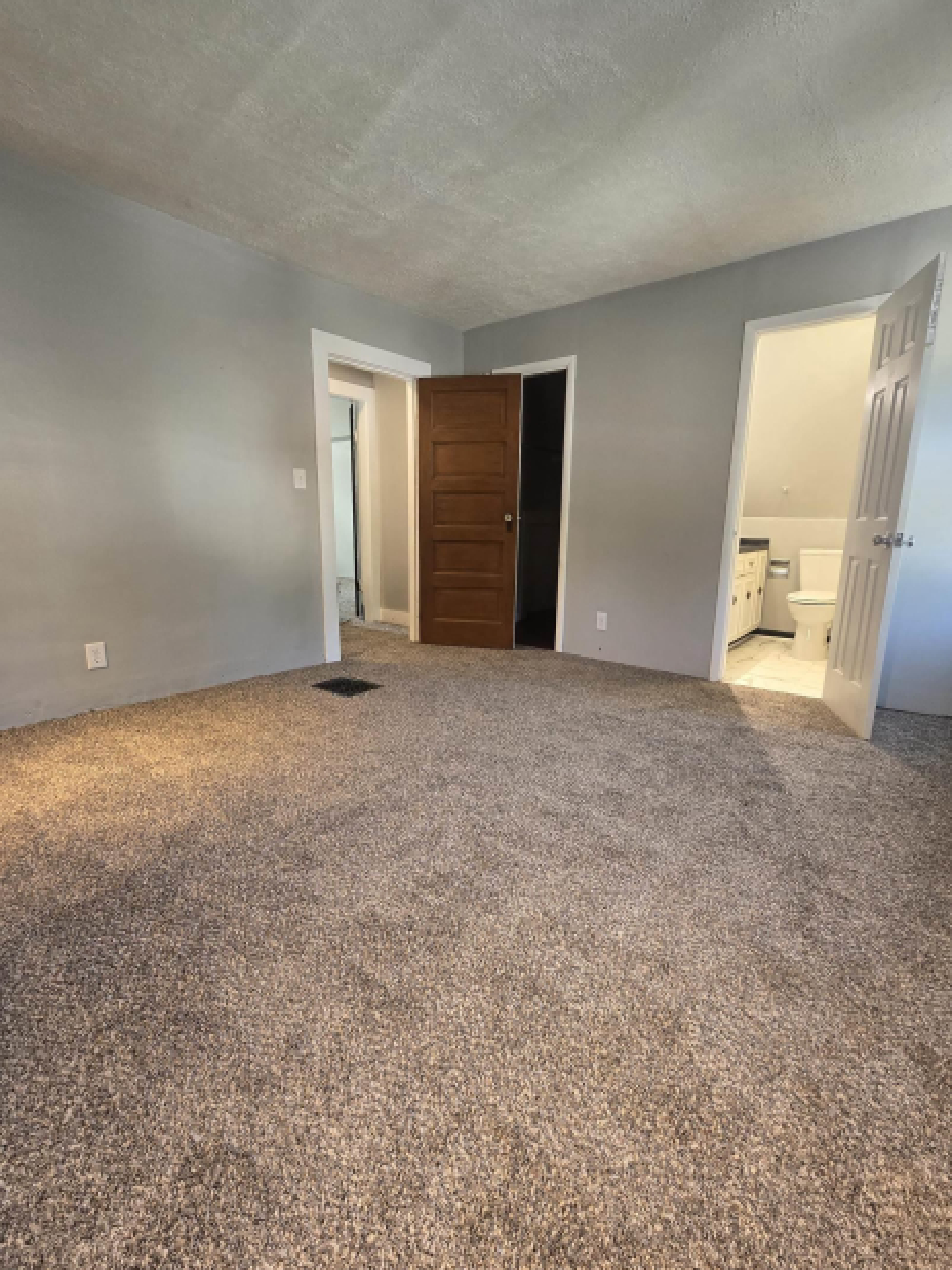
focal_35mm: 14
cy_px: 641
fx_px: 514
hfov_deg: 85.6
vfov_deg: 102.1
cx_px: 484
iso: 200
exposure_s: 1/60
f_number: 2.2
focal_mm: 2.2
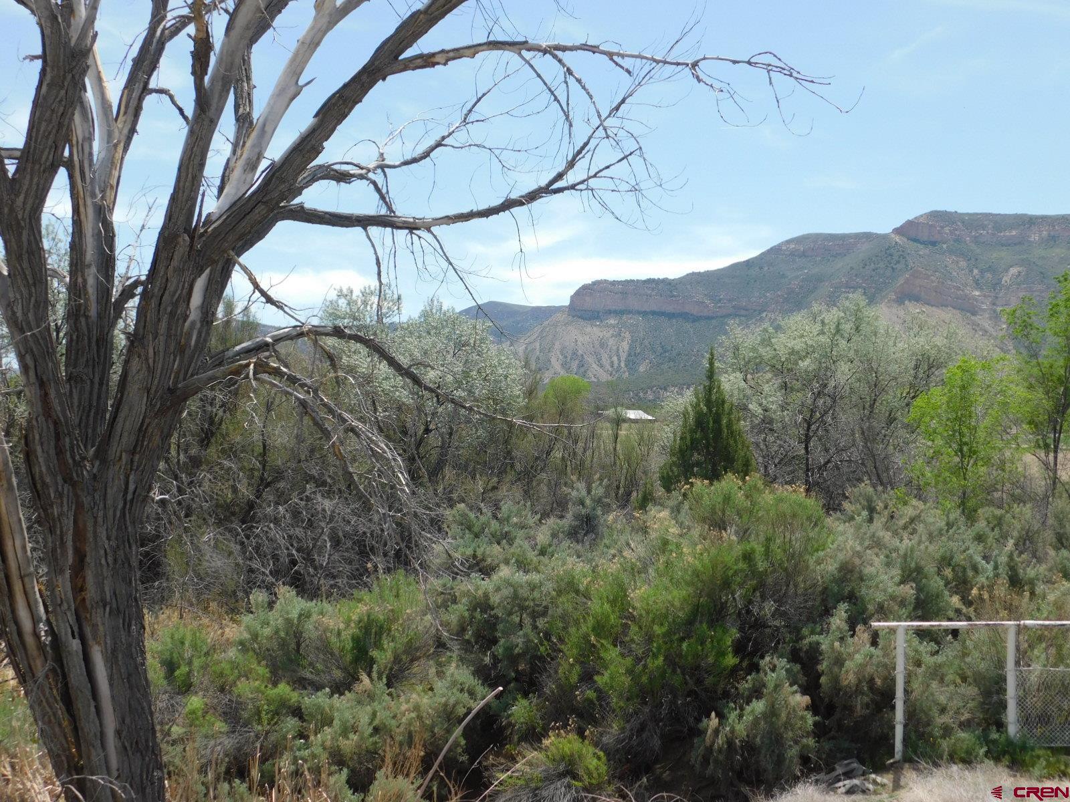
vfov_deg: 32.2
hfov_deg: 42.1
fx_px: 1391
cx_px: 535
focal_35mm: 45
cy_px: 401
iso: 125
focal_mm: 8
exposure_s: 1/800
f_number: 3.7
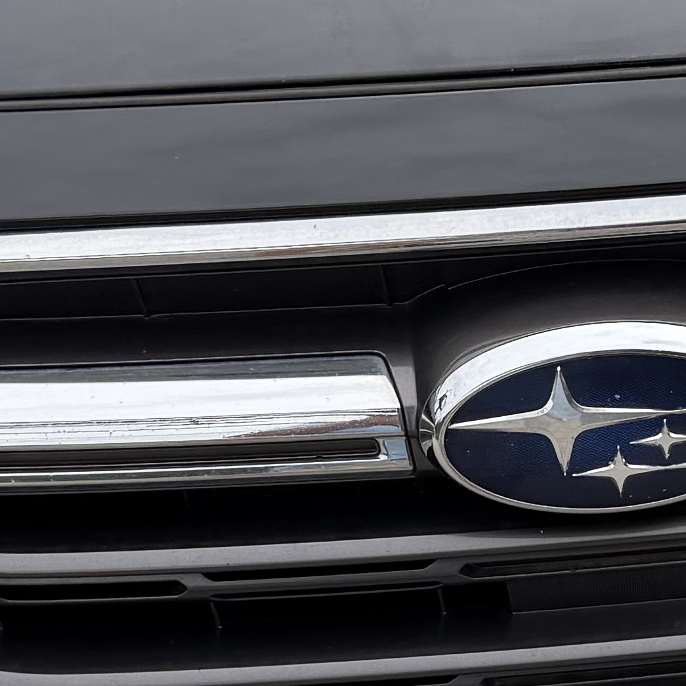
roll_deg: -3.4
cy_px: 193
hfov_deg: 14.7
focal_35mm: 116
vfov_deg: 15.0
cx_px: 730
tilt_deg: -19.4
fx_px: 2601
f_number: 1.78
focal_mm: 6.76
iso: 80
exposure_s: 1/1337
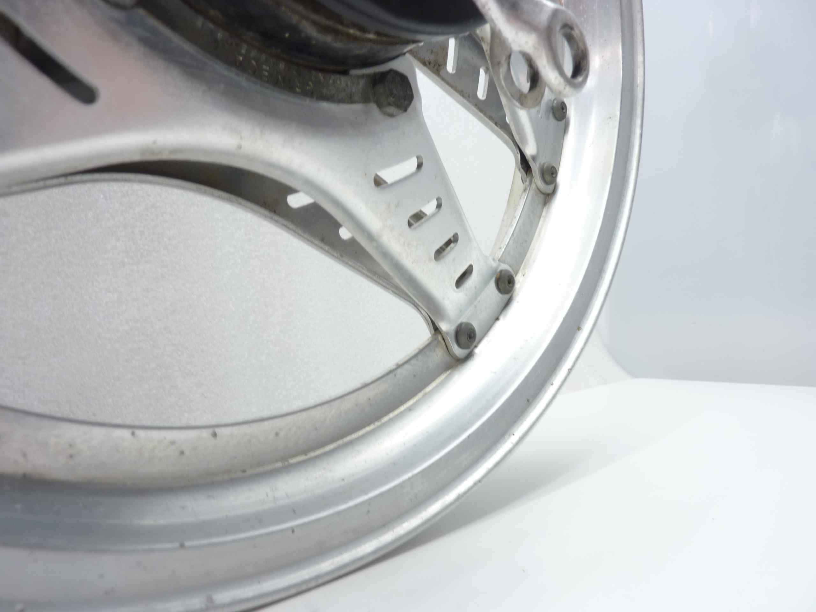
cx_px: 408
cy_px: 306
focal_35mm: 25
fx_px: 589
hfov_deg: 69.4
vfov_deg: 54.9
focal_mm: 4.1
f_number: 3.3
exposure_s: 1/10
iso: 80
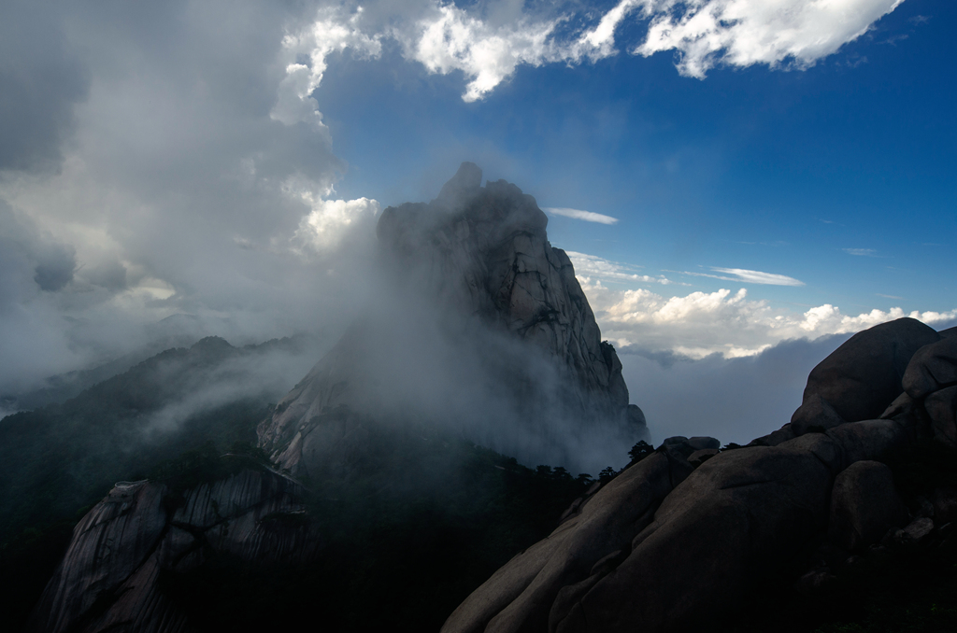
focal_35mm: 18
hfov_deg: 90.1
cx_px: 478
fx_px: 477
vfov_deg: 67.1
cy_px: 316
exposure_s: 1/60
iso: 100
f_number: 13
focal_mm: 12
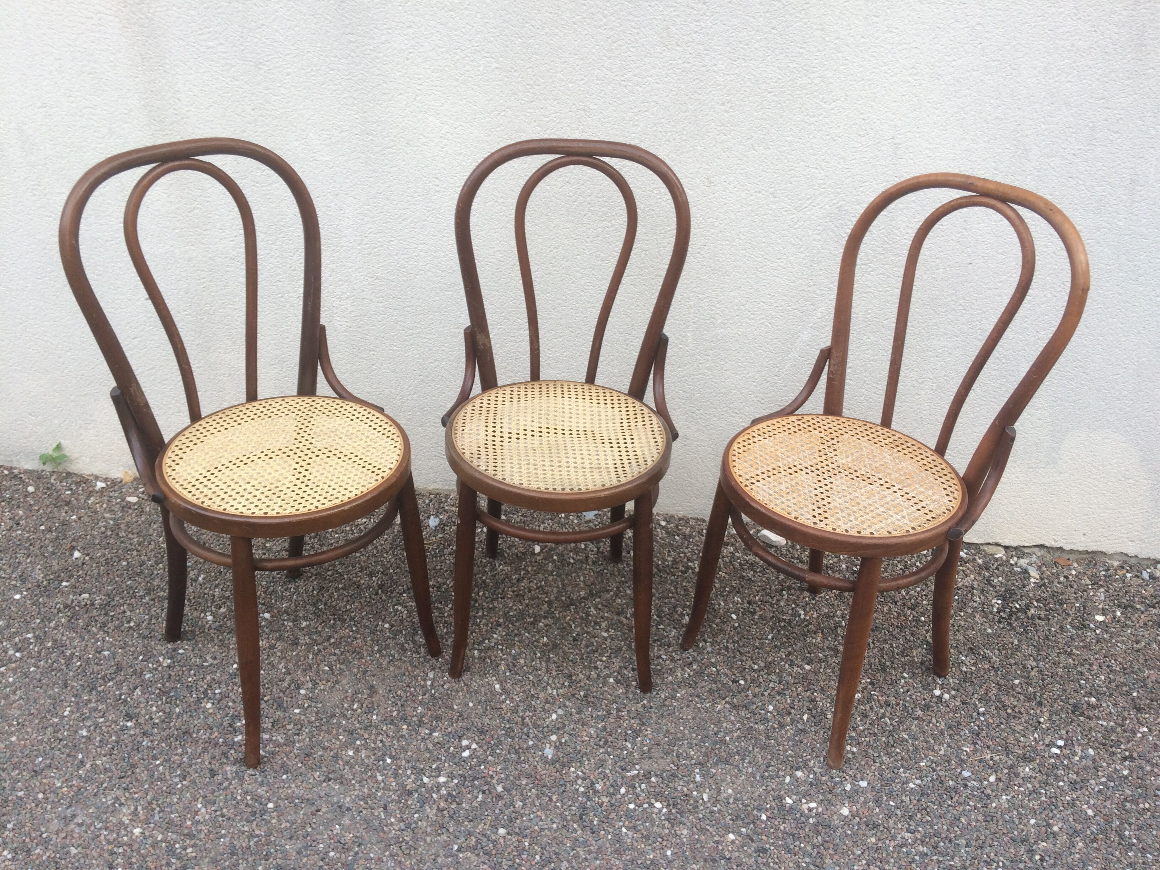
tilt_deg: -26.7
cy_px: 435
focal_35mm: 29
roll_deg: +3.2
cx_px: 580
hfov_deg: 61.7
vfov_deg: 48.2
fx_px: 972
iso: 32
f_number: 2.2
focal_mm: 4.15
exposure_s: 1/116
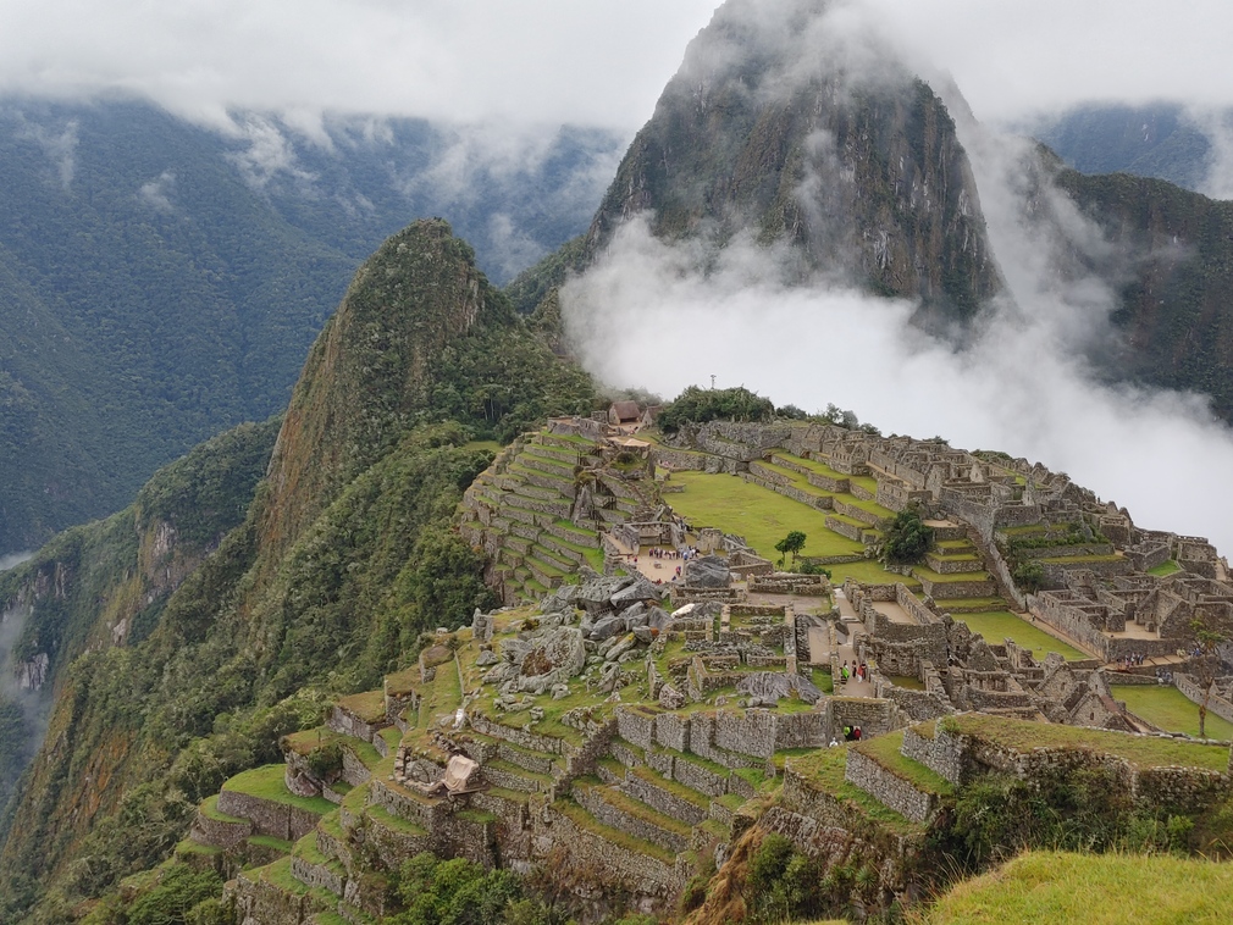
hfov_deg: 47.9
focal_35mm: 39
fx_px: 1389
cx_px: 616
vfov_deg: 36.8
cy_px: 462
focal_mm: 5.58
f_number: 1.8
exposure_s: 1/253
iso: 50
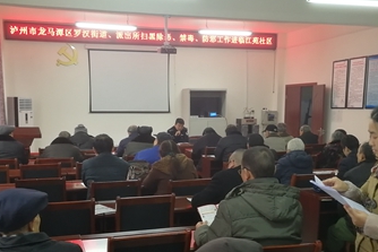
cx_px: 187
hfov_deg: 46.4
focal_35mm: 42
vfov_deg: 31.6
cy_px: 177
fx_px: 441
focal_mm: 3.95
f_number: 2.2
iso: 250
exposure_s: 1/33.3
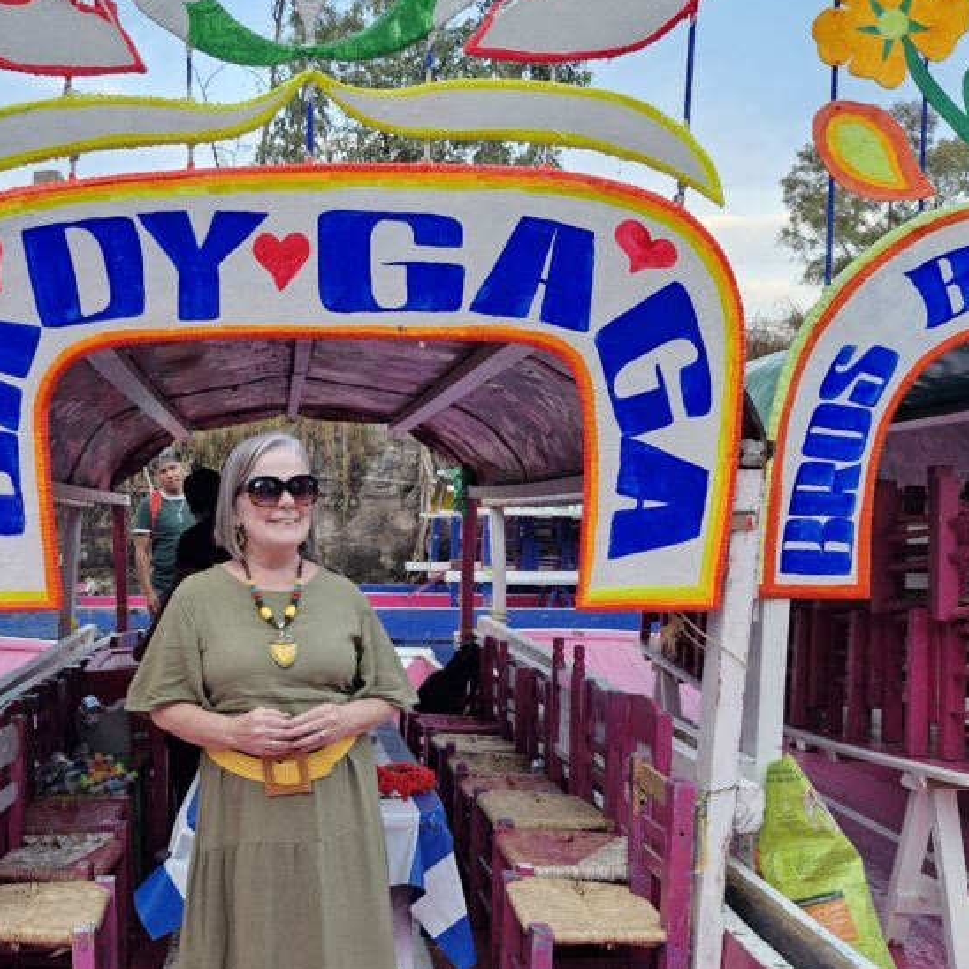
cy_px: 638
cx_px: 279
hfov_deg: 42.9
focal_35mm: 38
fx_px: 1203
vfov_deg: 43.3
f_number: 1.8
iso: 200
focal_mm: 5.54
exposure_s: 1/180
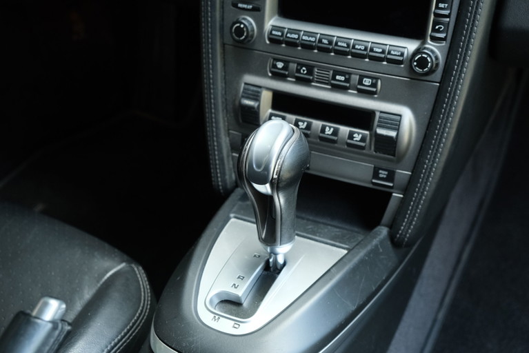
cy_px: 176
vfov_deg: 29.9
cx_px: 264
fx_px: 661
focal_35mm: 45
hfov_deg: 43.6
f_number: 4.5
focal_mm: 30.2
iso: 1600
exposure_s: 1/100
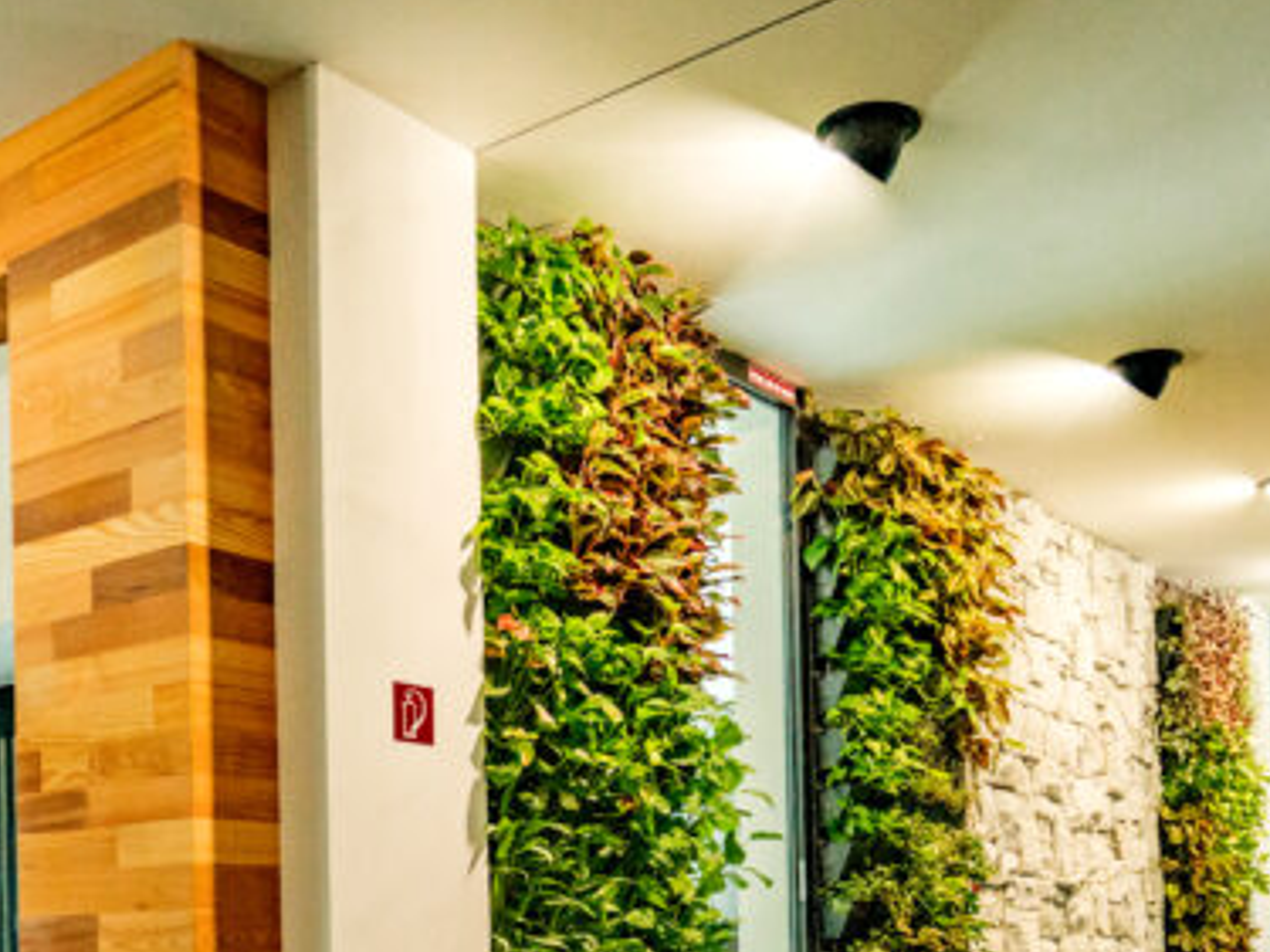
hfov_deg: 44.7
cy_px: 947
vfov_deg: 31.8
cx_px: 566
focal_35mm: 42
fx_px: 1540
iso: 2000
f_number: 4
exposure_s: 1/15
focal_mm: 16
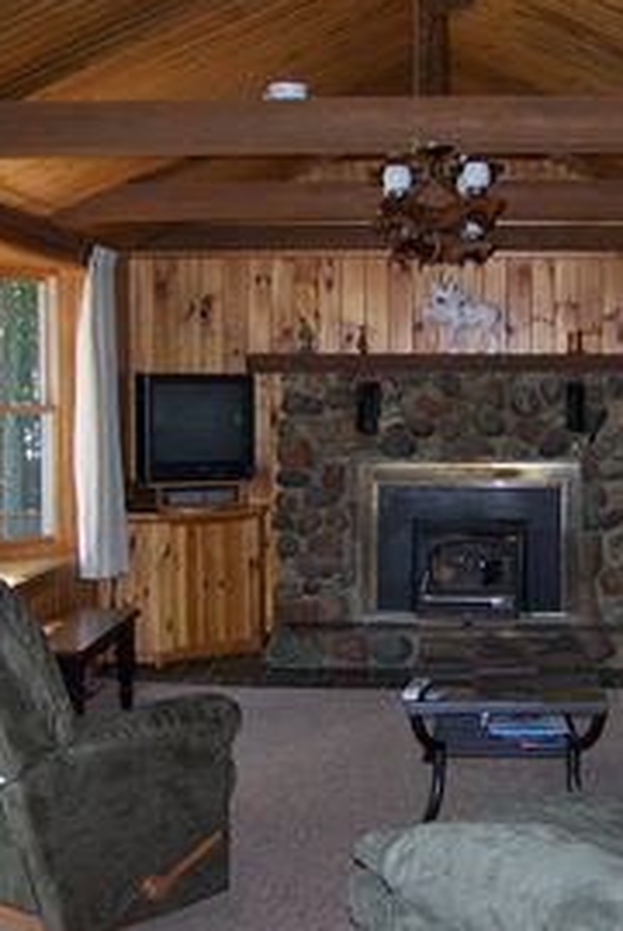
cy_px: 467
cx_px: 460
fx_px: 1398
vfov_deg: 36.8
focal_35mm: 54
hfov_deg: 24.9
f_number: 2.8
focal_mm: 6.3
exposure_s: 1/60
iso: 140
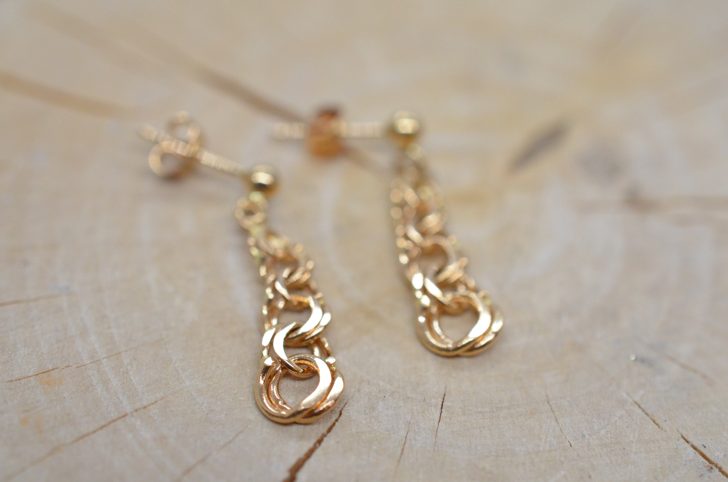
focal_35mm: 60
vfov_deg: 22.5
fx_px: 1211
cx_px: 364
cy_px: 241
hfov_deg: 33.5
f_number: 5.6
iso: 3200
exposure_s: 1/1600
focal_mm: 40
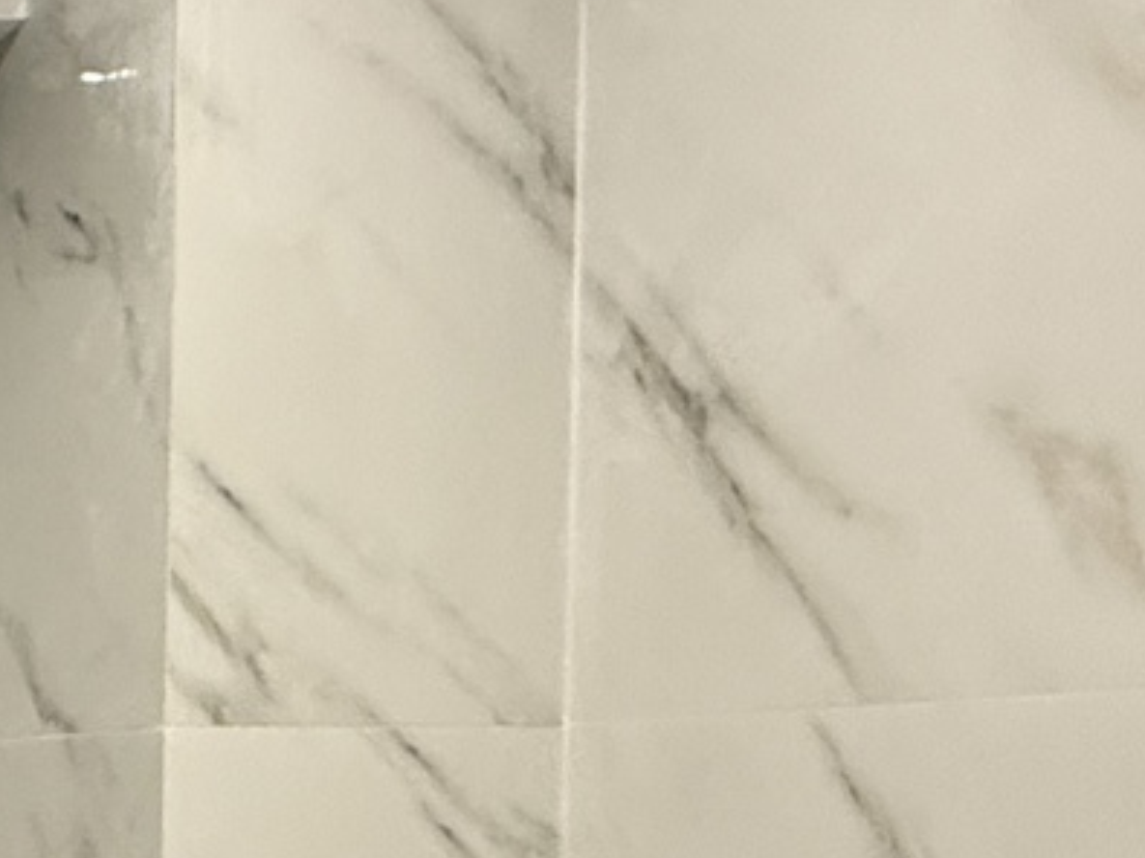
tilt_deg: +0.2
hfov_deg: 19.0
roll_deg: -0.6
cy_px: 881
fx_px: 2249
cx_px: -1081
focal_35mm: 68
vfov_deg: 20.8
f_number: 2.2
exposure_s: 1/50
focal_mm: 2.22
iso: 320
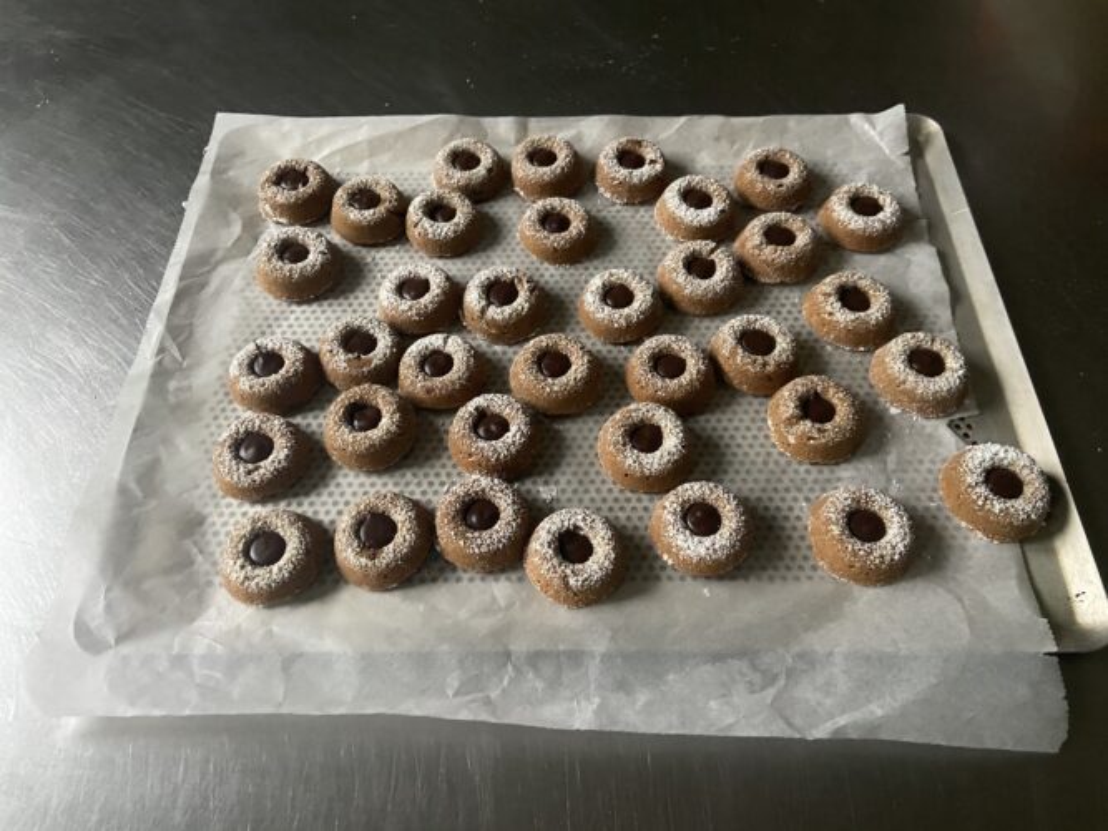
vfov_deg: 53.0
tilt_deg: -59.0
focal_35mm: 26
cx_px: 554
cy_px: 416
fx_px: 832
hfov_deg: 67.3
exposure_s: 1/30
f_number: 1.8
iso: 640
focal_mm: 4.25
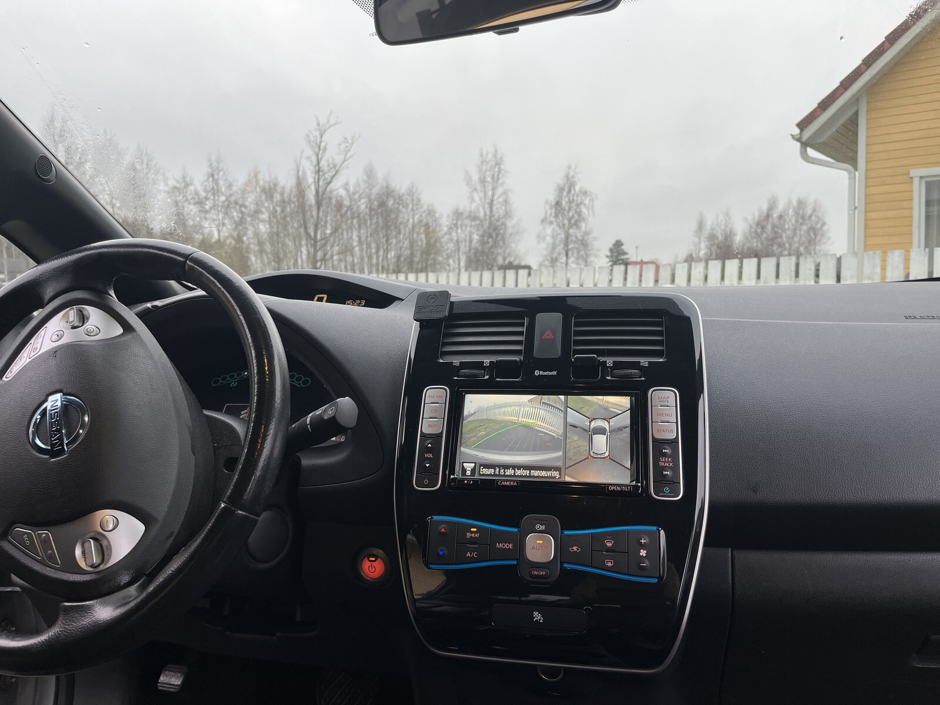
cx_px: 470
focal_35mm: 26
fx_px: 706
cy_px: 352
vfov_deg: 53.1
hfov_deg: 67.3
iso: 50
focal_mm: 5.1
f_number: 1.6
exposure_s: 1/106
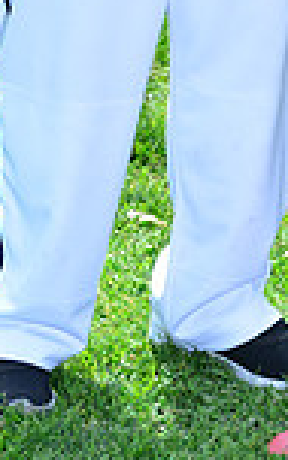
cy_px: -399
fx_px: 3918
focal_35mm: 312
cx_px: 399
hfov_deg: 4.2
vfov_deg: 6.6
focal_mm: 80
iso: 200
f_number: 8
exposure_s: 1/200
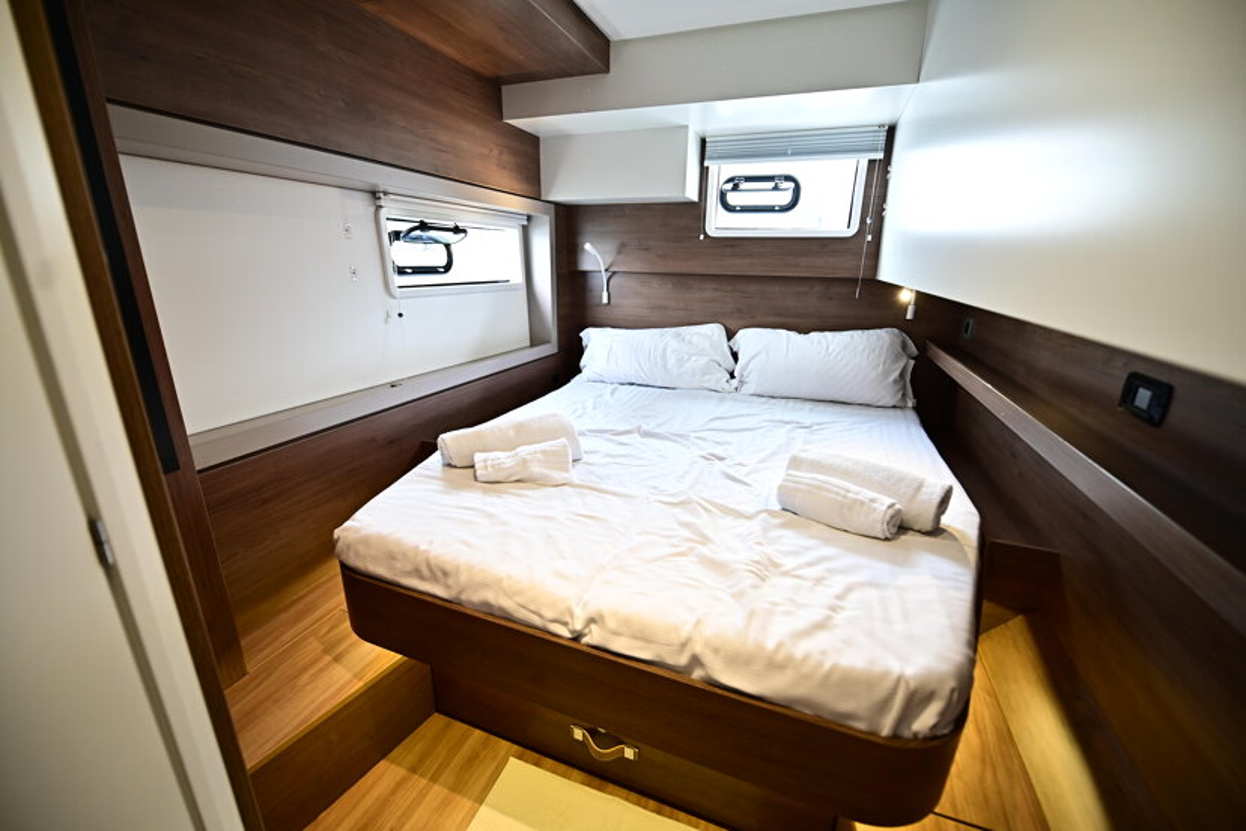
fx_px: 485
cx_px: 623
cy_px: 416
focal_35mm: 14
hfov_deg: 104.3
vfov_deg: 81.2
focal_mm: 14
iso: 500
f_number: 2.8
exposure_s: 1/80
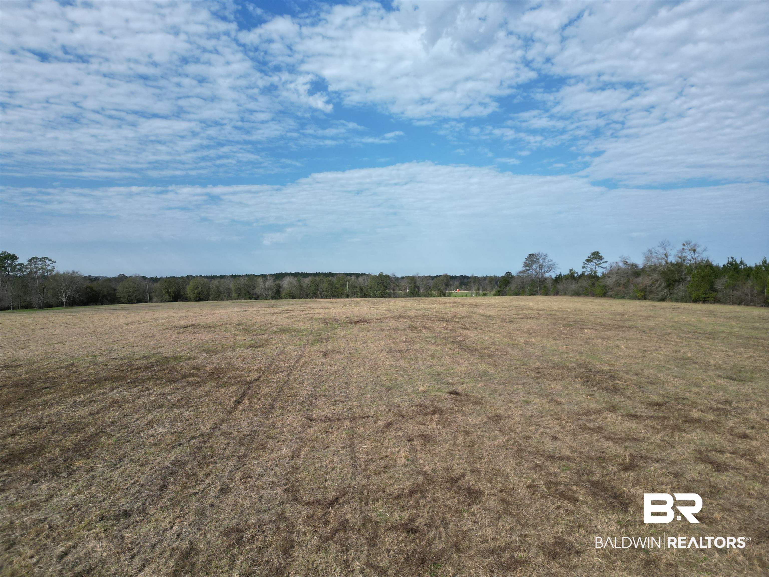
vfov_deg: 56.8
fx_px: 533
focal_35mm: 24
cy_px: 288
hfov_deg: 71.6
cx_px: 384
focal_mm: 6.72
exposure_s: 1/3200
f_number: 1.7
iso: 110
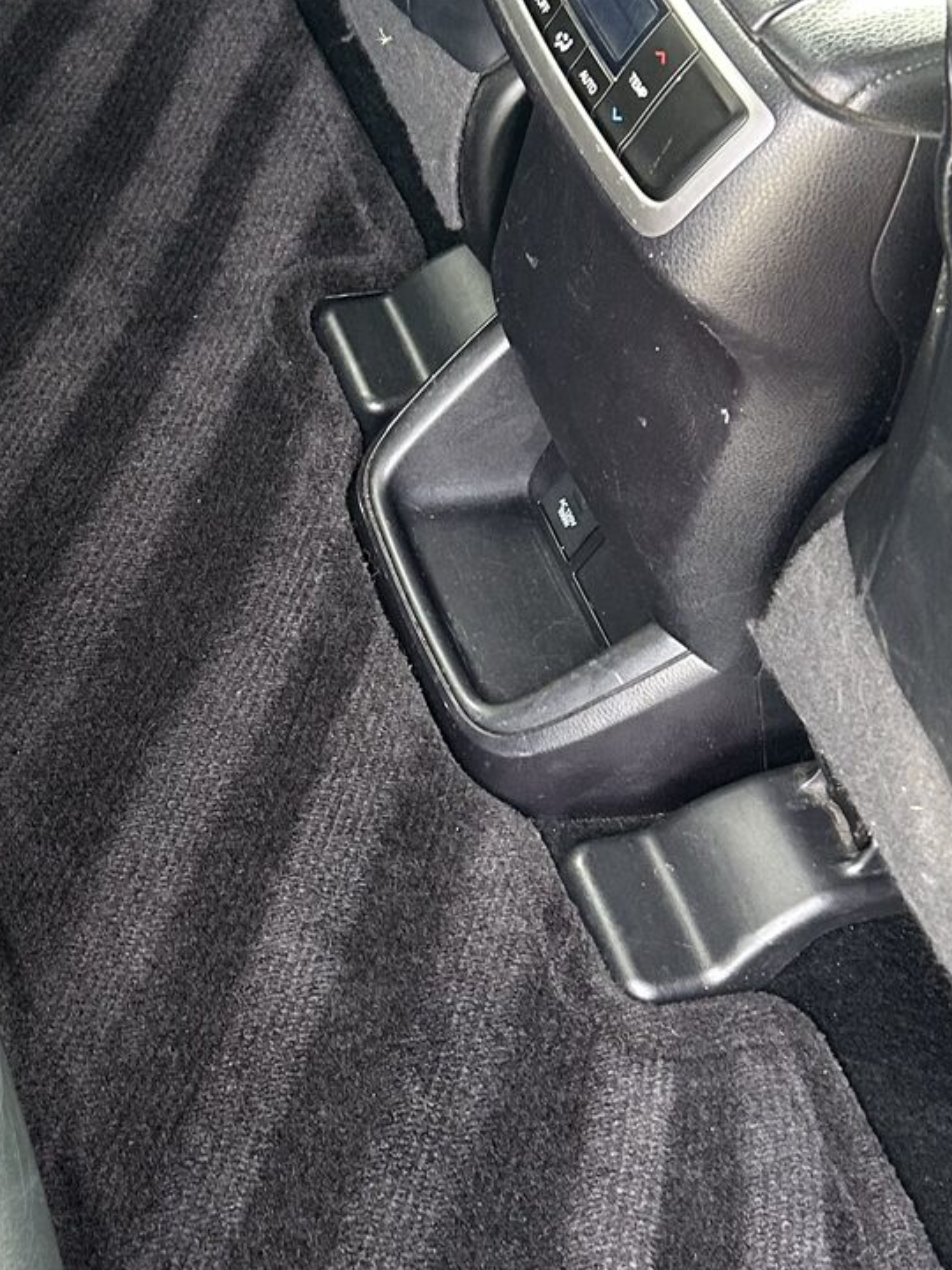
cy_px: 563
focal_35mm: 65
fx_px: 2383
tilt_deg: -49.3
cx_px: 208
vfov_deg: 29.8
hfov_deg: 22.3
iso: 160
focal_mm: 5.7
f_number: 1.5
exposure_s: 1/60
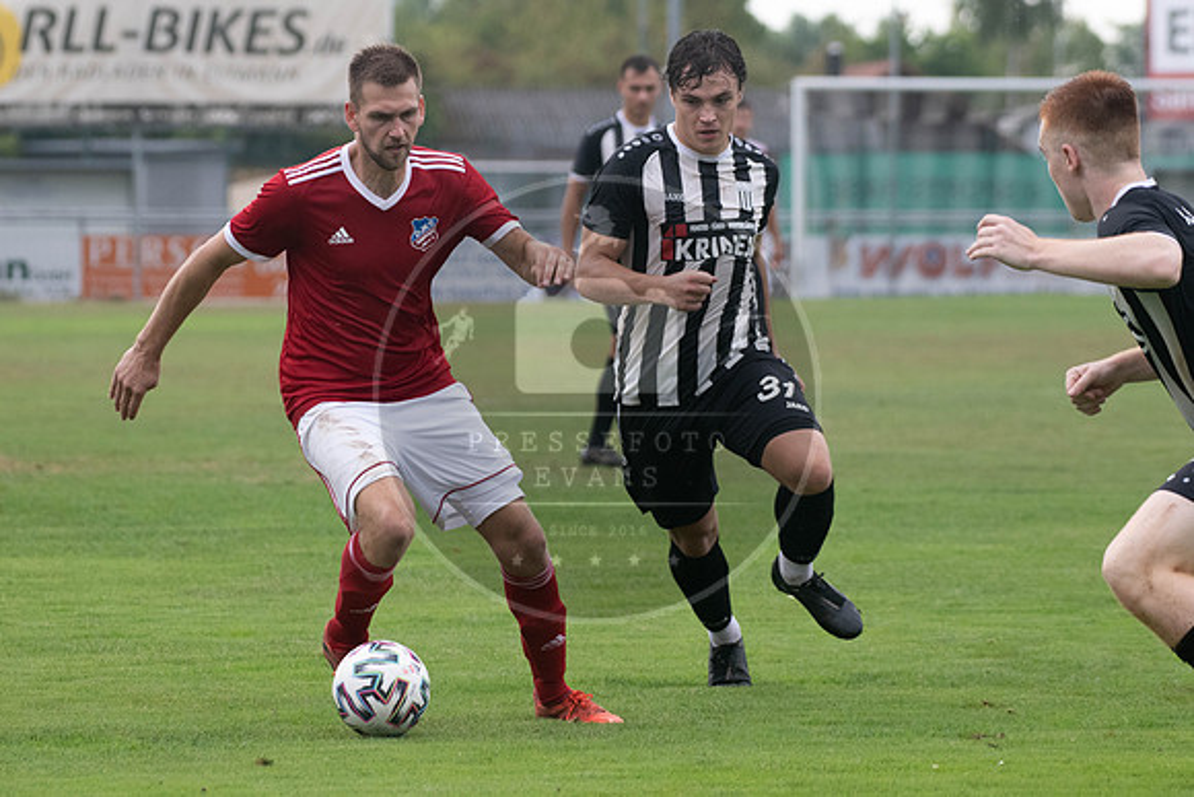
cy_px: 330
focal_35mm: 278
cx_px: 529
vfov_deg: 5.0
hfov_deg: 7.4
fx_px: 9212
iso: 1600
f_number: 5.6
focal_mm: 200
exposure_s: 1/1600
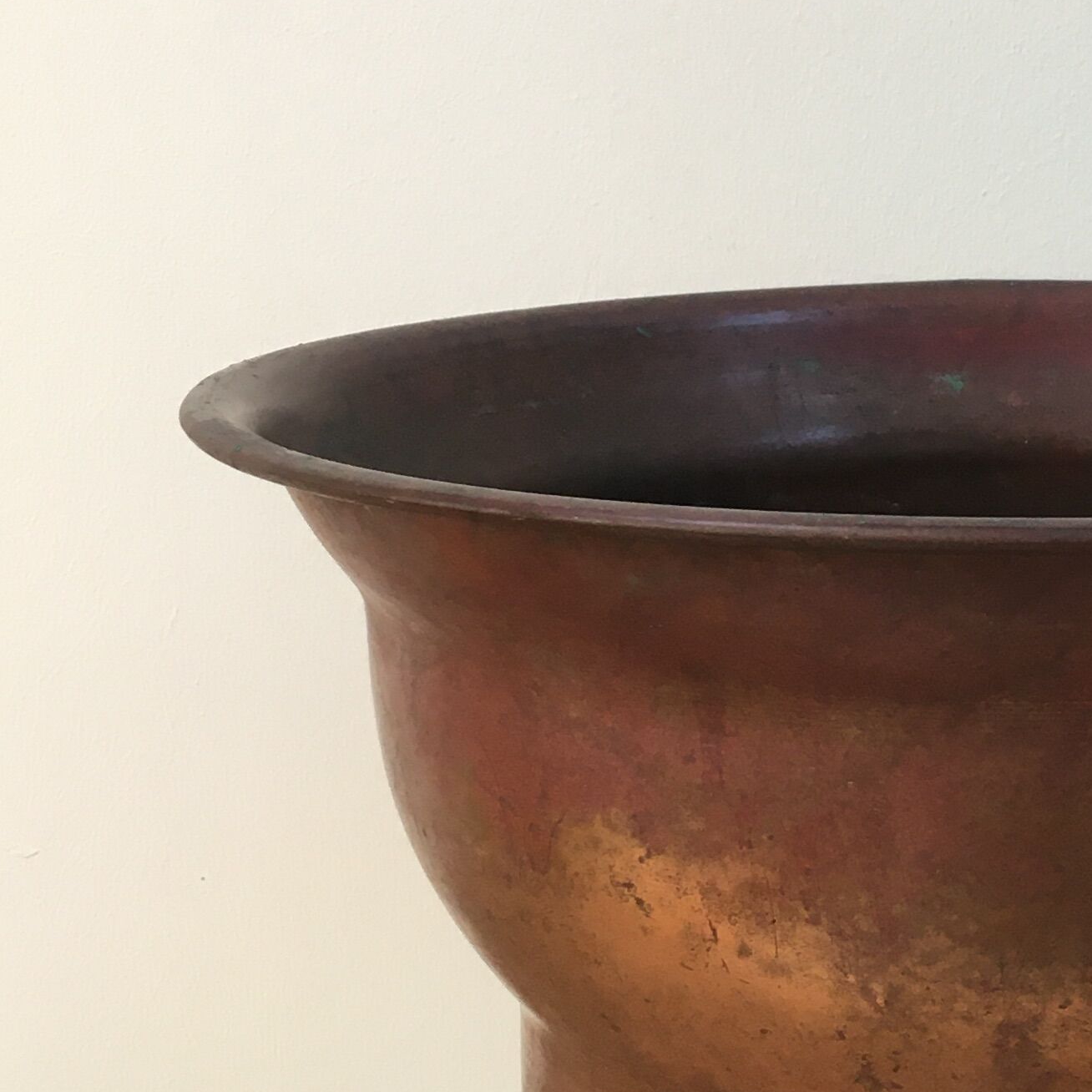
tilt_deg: -9.1
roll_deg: +0.5
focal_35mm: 79
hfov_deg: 21.1
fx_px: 2820
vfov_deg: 21.9
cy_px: 458
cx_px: 1102
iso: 64
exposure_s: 1/33
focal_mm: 4.15
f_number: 2.2
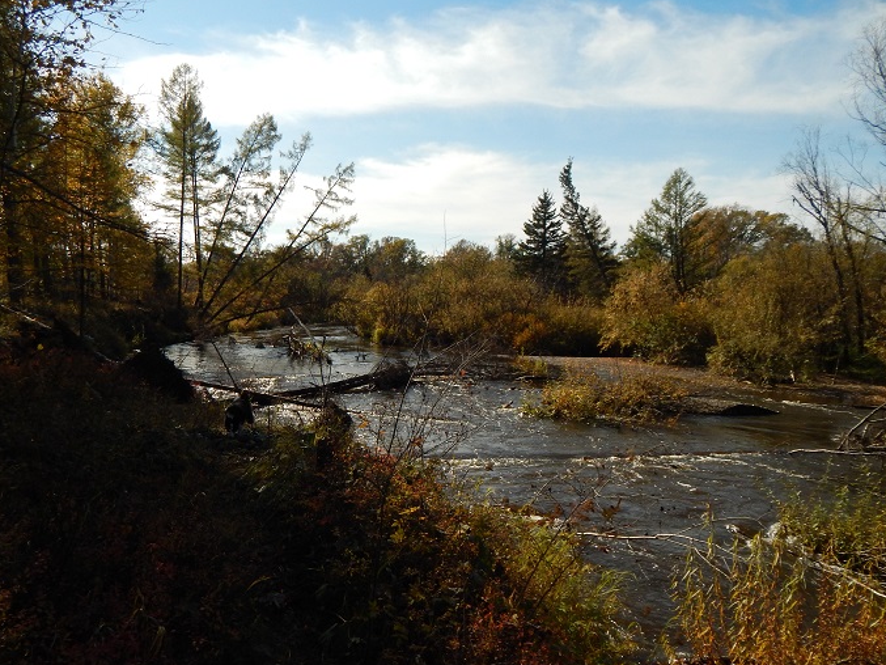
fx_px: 666
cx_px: 387
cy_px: 381
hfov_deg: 67.0
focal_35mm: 26
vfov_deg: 52.9
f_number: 6
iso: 200
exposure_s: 1/1500
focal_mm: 4
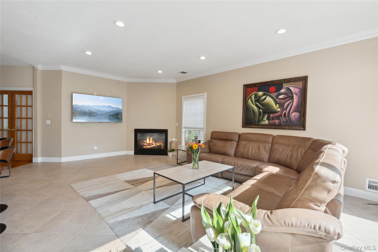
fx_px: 168
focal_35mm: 16
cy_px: 126
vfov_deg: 73.7
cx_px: 189
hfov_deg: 96.7
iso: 320
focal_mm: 16
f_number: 10
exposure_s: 1/80
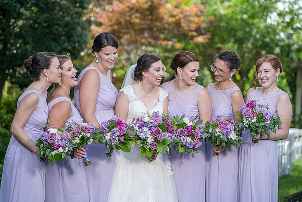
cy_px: 101
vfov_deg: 9.5
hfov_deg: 14.2
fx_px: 1210
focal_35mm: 144
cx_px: 148
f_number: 4
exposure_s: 1/200
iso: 100
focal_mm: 140
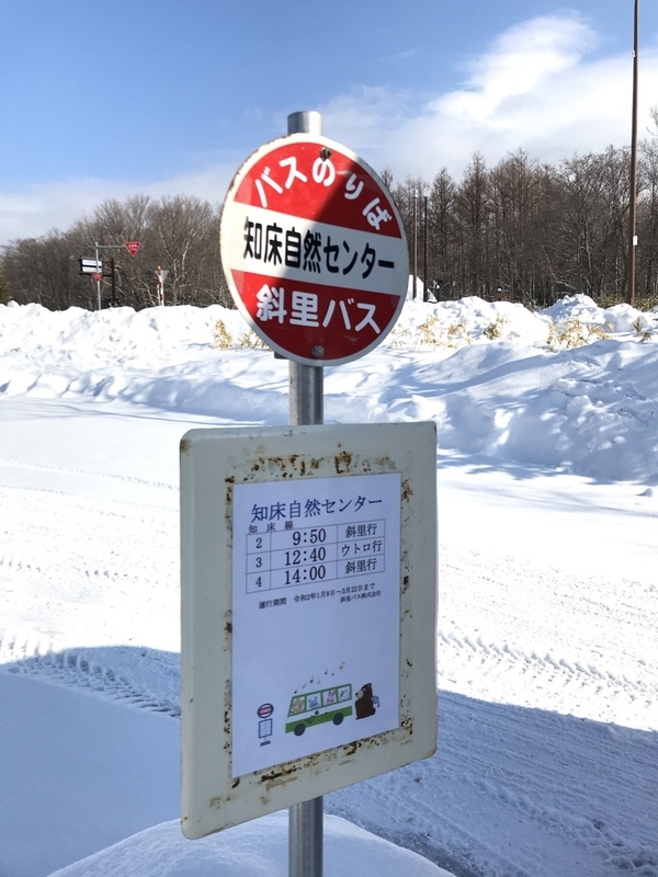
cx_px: 329
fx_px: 710
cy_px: 438
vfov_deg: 63.4
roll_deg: +1.5
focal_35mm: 28
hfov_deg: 49.7
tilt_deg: -6.5
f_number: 1.8
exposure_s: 1/5988
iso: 25
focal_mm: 3.99
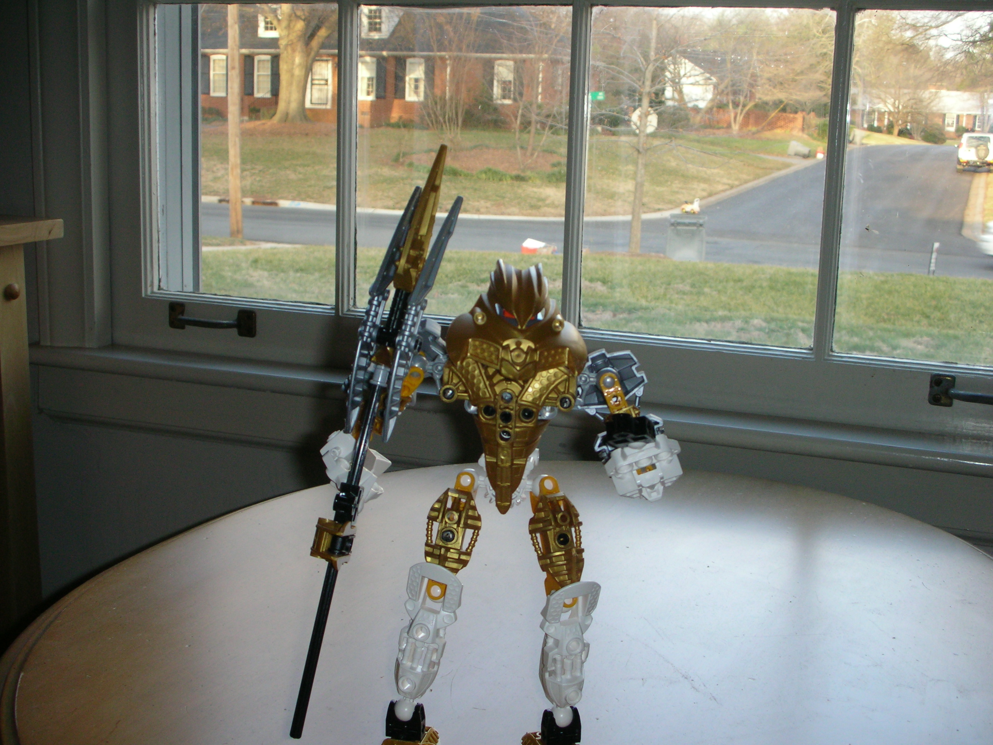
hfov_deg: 41.2
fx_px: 1320
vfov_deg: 31.5
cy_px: 372
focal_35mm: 46
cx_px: 496
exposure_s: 1/50.6
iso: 75
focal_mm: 7.7
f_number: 3.5
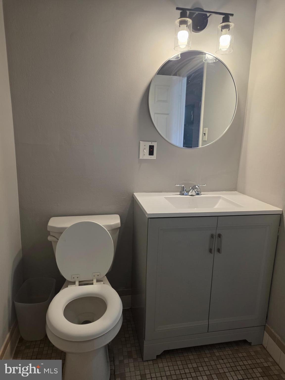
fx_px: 252
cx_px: 142
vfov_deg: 73.9
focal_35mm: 23
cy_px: 190
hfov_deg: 58.9
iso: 125
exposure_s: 1/120
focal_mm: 6.25
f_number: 1.7
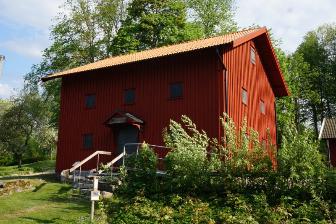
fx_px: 336
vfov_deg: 36.8
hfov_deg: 53.2
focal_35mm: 36
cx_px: 168
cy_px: 112
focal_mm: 24
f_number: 10
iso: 100
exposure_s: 1/80
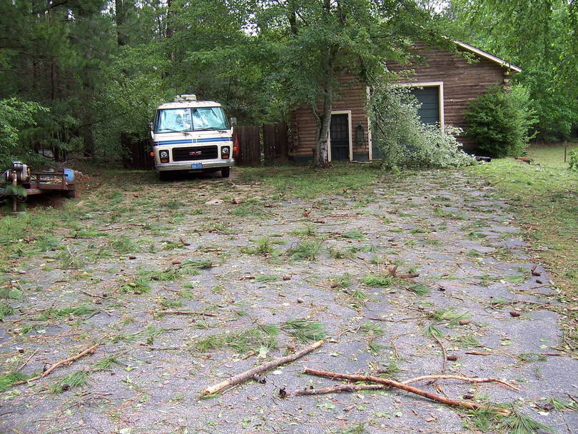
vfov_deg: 43.0
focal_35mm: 33
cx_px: 289
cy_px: 217
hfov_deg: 55.3
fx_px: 551
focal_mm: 5.5
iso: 80
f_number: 3.4
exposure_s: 1/125
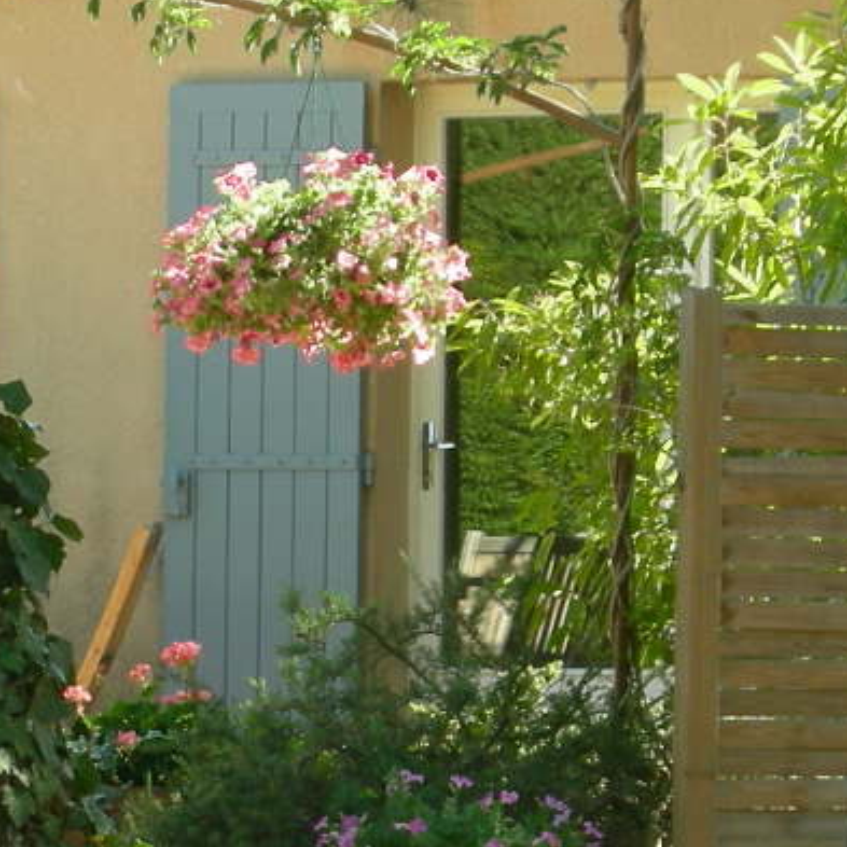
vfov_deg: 5.5
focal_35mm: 317
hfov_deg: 5.5
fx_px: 8775
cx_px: 222
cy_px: 556
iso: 64
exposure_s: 1/66.1
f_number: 4.8
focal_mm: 23
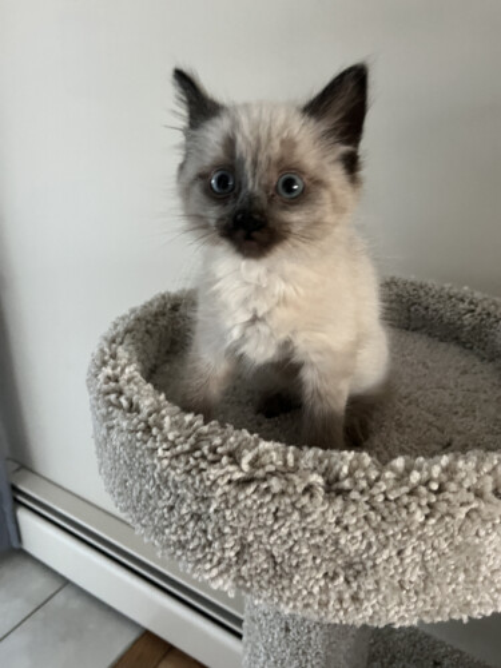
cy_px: 334
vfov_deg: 67.3
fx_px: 502
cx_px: 250
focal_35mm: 26
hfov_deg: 53.1
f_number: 1.6
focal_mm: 5.1
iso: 500
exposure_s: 1/40
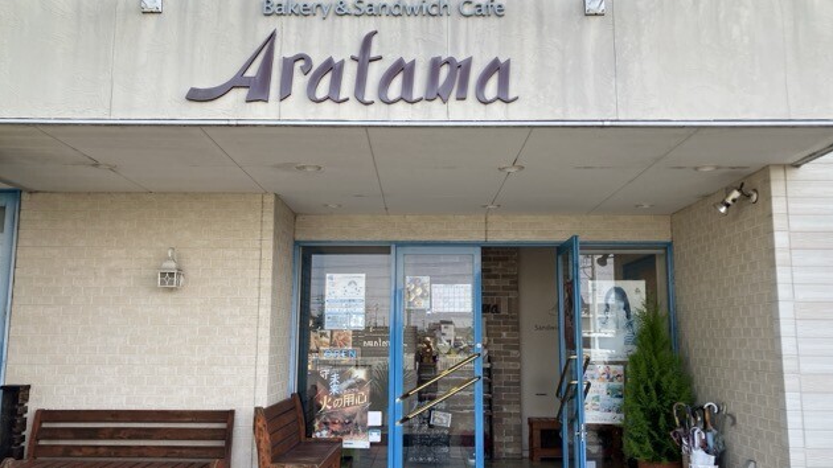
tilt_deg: +9.0
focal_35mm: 31
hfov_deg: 62.6
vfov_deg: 37.7
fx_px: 685
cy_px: 254
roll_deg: -1.1
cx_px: 422
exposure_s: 1/450
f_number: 1.8
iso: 32
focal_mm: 3.99
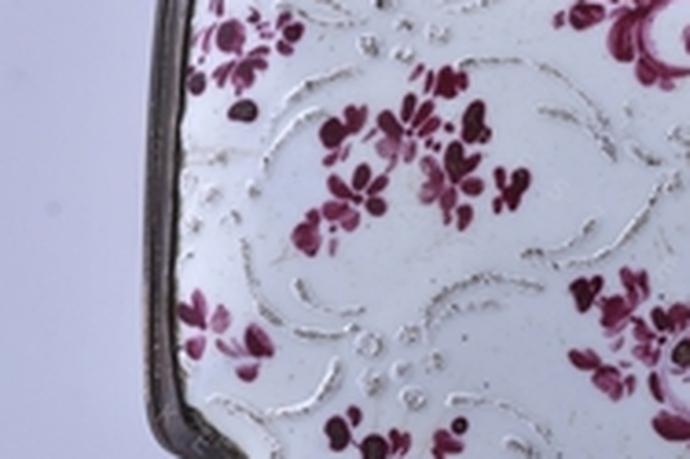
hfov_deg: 9.2
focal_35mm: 223
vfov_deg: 6.1
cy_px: 213
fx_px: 4270
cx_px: 716
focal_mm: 105
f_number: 13
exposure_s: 1/125
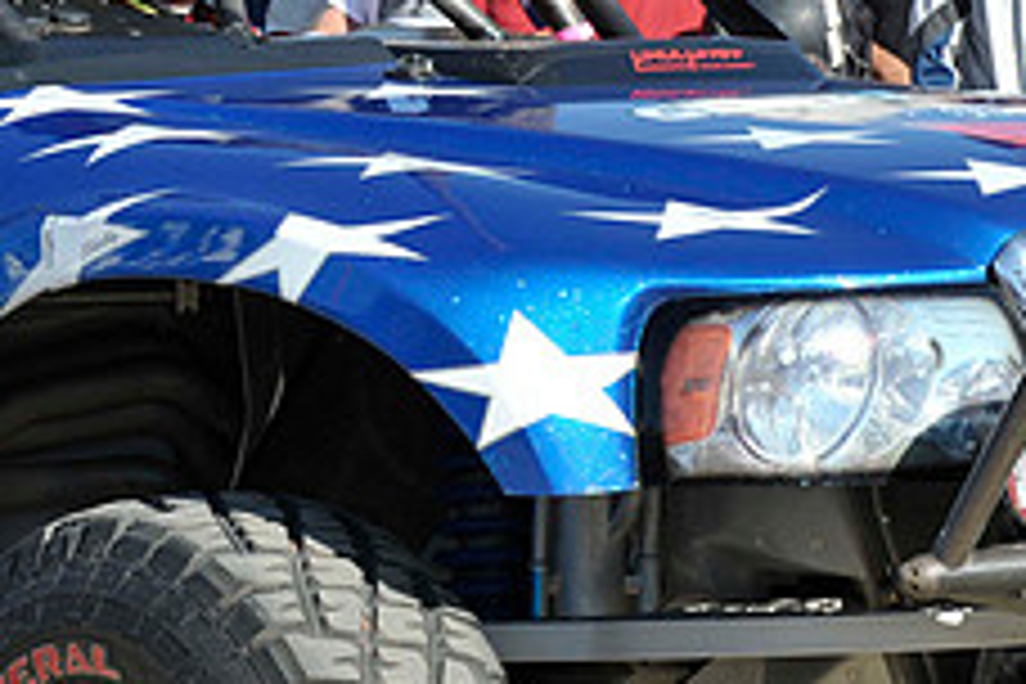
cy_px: 58
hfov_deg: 11.4
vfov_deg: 7.7
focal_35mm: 178
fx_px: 5073
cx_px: 9
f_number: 10
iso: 320
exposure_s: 1/400
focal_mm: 70
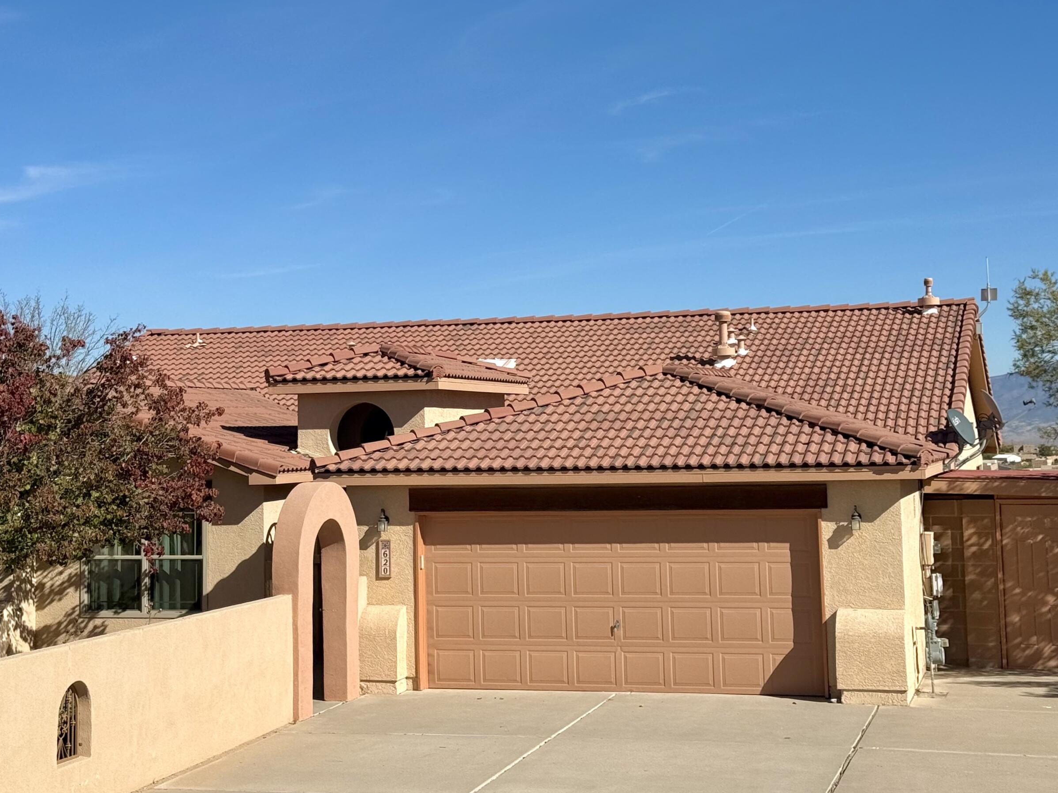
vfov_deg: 24.4
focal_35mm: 60
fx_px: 1834
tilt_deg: -1.2
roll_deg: -0.8
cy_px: 445
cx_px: 492
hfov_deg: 32.2
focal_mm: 6.76
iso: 64
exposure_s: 1/8772
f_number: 1.78
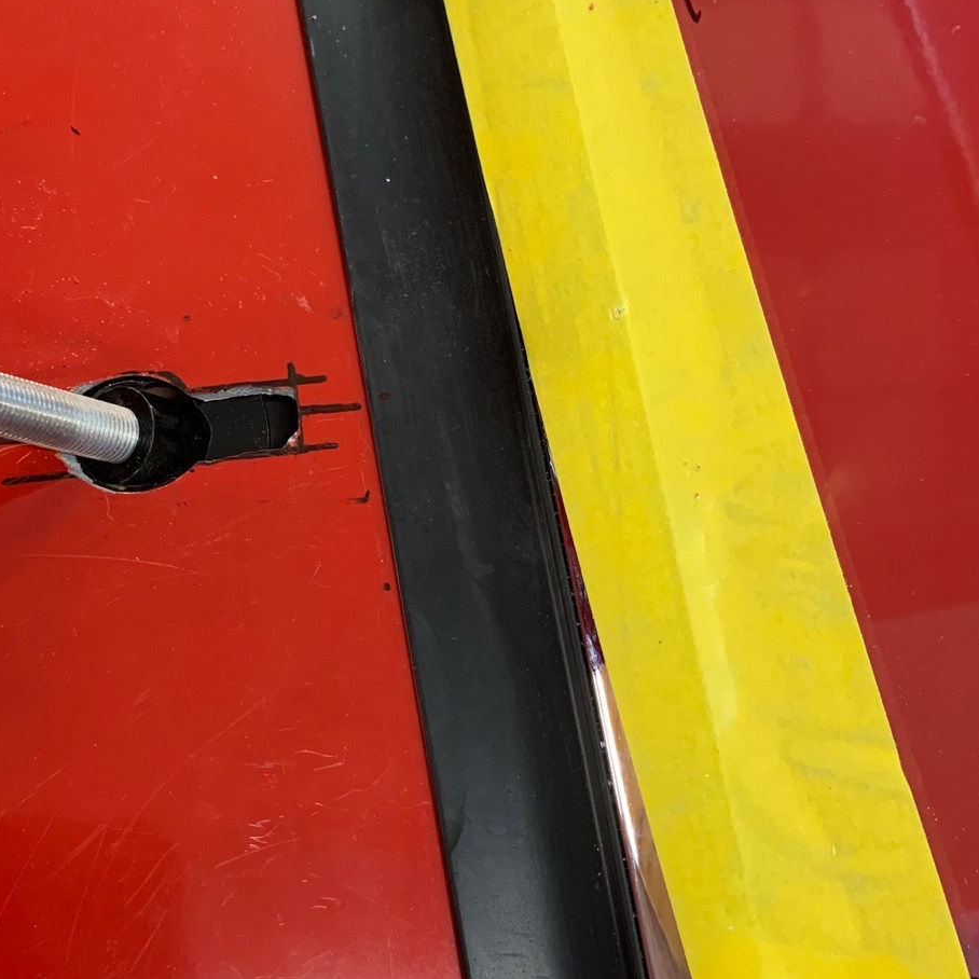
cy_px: 455
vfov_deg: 33.4
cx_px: 292
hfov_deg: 33.0
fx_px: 1632
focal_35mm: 51
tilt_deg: -59.7
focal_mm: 4.25
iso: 200
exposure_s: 1/60
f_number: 1.8
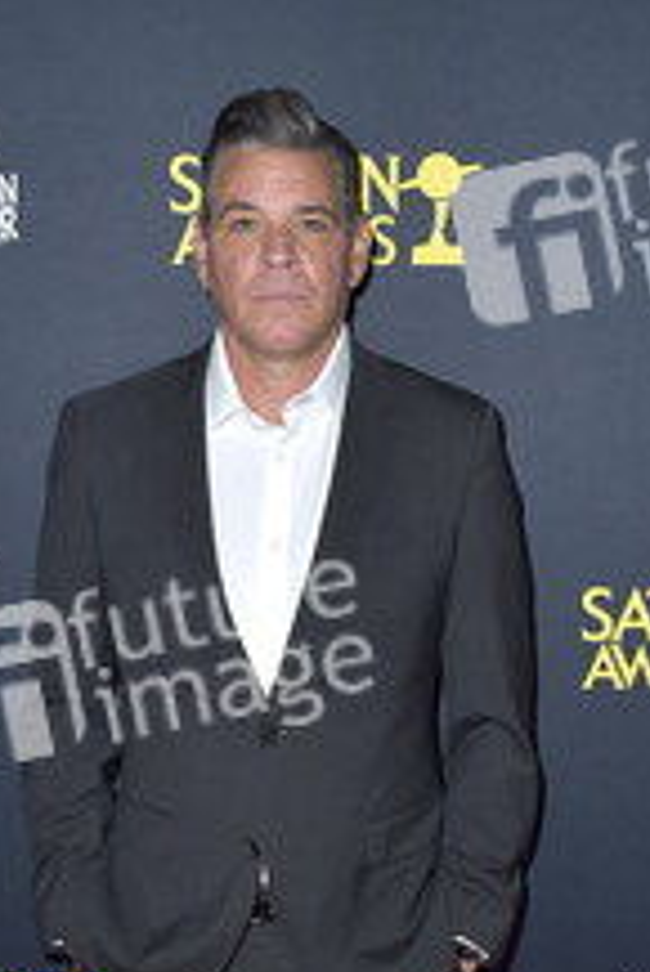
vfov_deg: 32.1
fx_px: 1595
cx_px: 276
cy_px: 891
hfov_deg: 23.0
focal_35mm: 59
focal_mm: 32
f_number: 6.3
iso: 250
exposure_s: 1/250
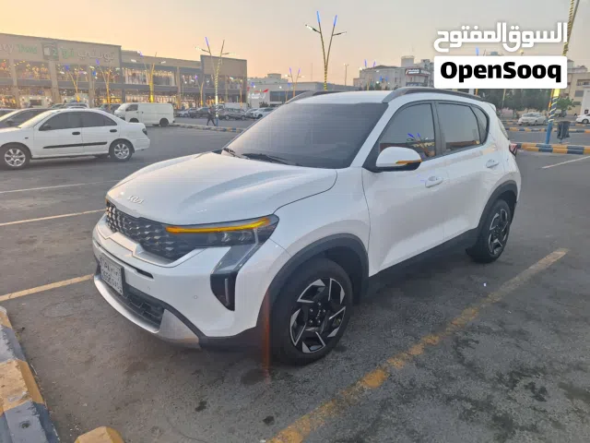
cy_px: 222
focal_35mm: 23
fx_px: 392
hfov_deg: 73.9
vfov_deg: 58.9
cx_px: 295
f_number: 1.8
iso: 40
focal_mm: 5.54
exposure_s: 1/187
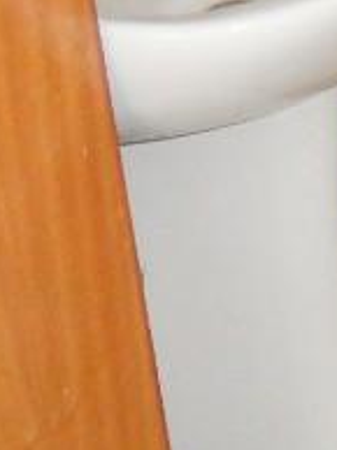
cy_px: -190
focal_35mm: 127
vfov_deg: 14.6
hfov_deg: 10.5
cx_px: 730
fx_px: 1652
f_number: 3.2
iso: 200
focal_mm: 3.9
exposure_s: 1/30
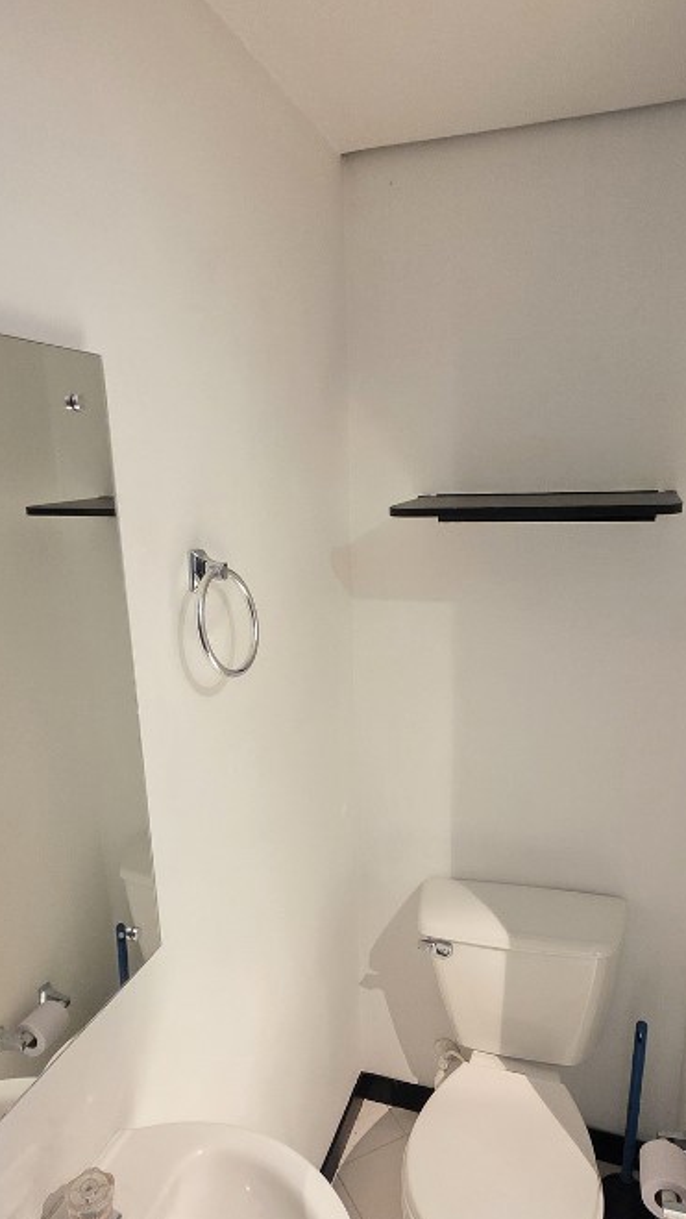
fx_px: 711
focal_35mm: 22
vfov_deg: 80.7
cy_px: 699
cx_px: 374
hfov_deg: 51.4
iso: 1600
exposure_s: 1/24
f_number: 1.9
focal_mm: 2.2
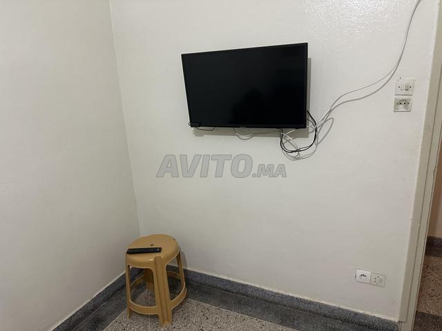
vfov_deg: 56.8
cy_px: 166
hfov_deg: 71.6
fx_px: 306
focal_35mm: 24
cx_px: 221
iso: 400
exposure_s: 1/50
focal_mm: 6.86
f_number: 1.78
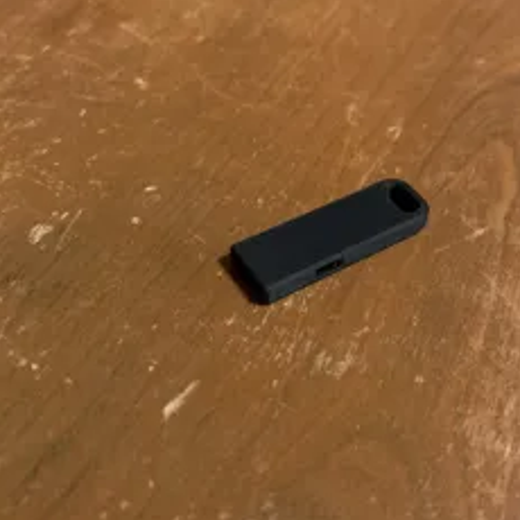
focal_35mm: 40
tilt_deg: -47.3
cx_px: 337
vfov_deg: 41.9
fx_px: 680
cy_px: 262
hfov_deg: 41.4
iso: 640
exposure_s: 1/40
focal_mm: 5.7
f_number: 1.5
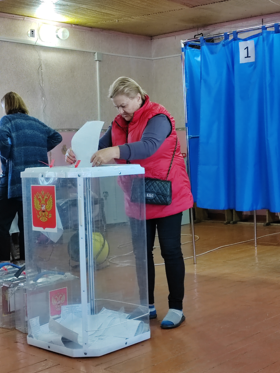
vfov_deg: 31.7
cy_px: 186
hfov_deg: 24.0
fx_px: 658
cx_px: 140
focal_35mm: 61
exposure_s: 1/100
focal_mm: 5.52
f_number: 1.9
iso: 1250
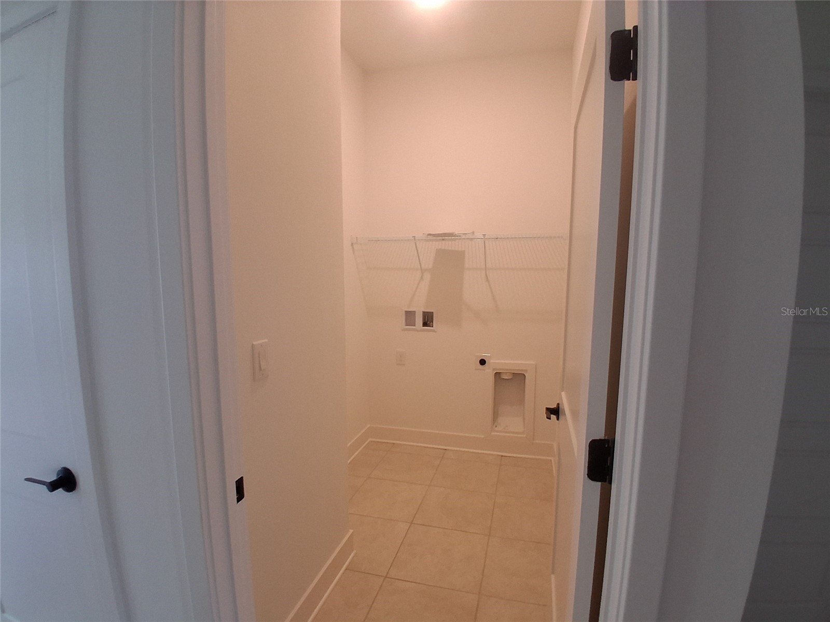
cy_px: 311
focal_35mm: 17
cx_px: 415
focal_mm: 1.4
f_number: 2.2
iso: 160
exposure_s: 1/40
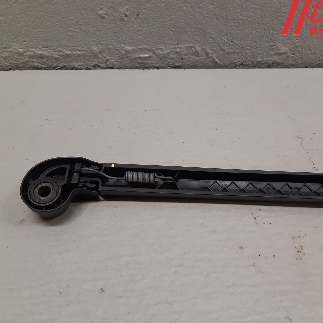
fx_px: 327
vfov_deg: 52.5
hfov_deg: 52.2
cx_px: 194
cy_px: 162
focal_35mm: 31
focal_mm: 3.93
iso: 100
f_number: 1.7
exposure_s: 1/50
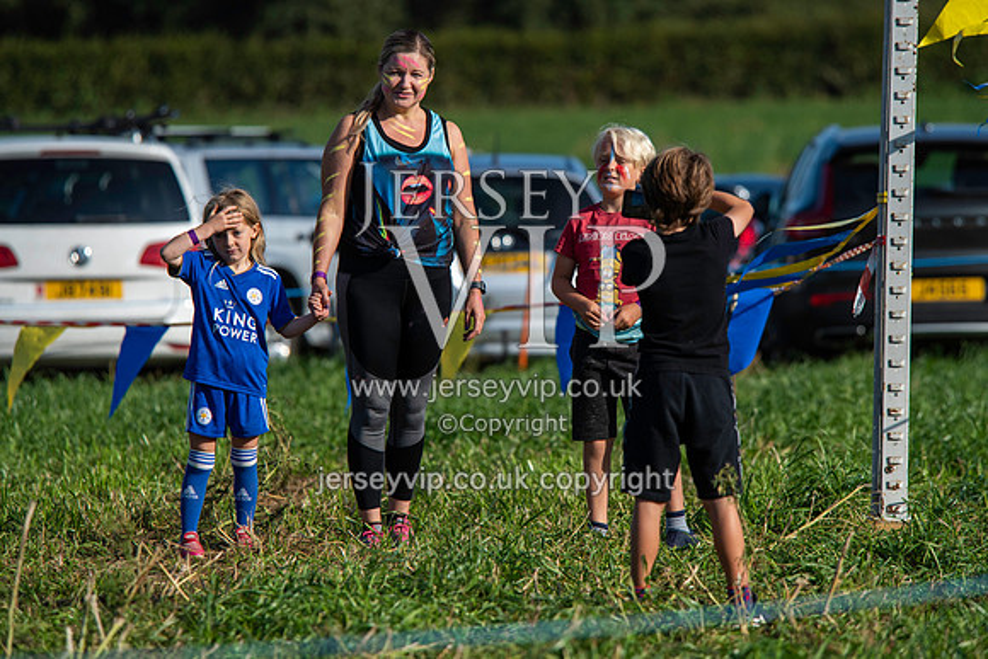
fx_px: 10734
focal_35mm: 391
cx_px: 525
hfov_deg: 5.3
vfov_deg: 3.5
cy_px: 290
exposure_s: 1/2000
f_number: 5.3
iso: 125
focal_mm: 300
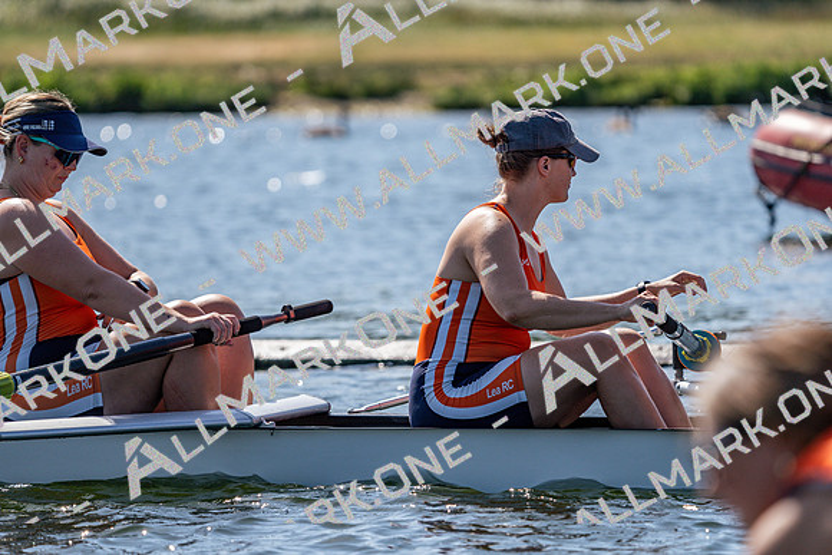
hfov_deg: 5.8
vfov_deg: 3.9
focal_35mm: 353
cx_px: 416
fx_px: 8160
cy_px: 278
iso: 250
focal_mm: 353
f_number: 6.3
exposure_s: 1/2000
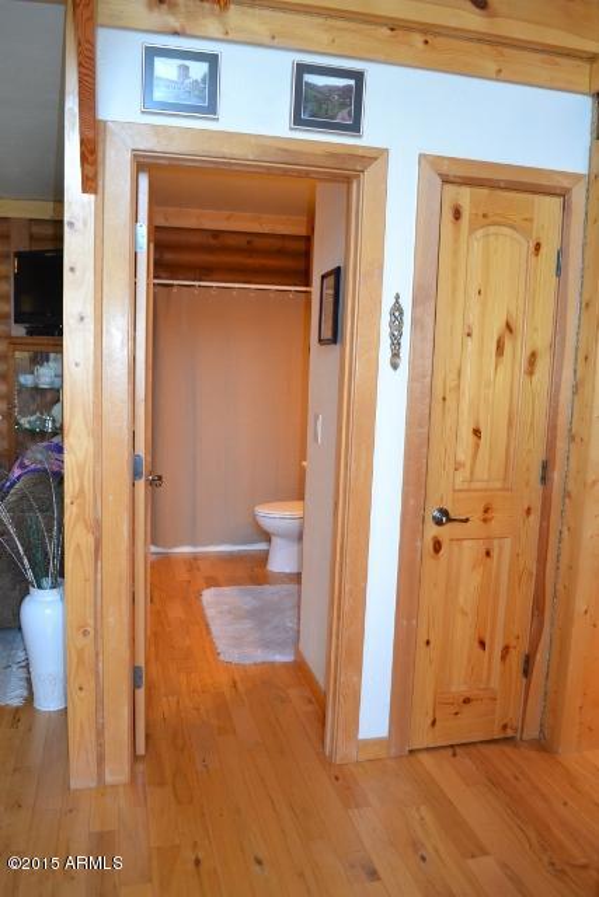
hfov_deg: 48.0
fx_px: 673
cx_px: 300
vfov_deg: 67.4
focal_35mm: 27
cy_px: 448
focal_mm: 18
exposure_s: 1/60
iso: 800
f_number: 3.5
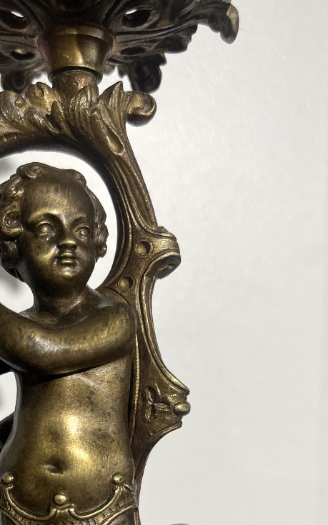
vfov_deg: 42.6
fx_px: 644
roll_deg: -0.4
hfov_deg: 28.3
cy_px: 412
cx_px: 100
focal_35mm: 45
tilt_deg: -3.8
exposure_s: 1/100
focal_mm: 5.1
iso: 80
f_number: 1.6
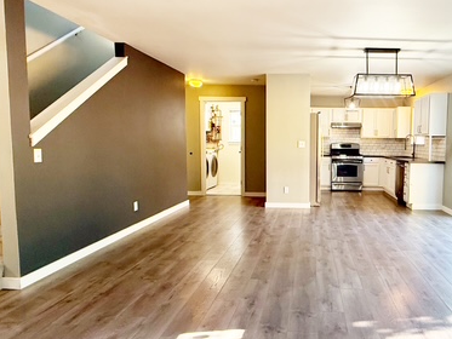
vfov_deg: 56.8
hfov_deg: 69.1
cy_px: 167
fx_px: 313
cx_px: 309
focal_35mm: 24
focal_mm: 2.22
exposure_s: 1/120
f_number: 2.2
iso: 320
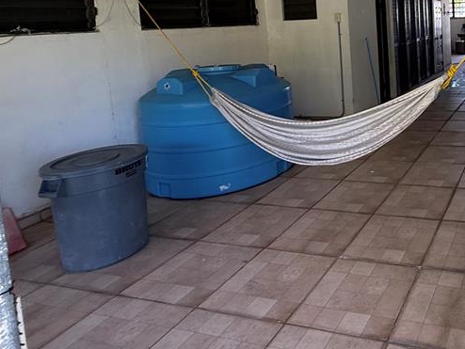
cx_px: 442
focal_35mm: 29
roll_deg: +3.3
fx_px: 390
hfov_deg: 51.9
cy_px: 48
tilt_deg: -12.1
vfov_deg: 44.7
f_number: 2.2
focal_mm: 2.22
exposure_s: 1/99
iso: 100
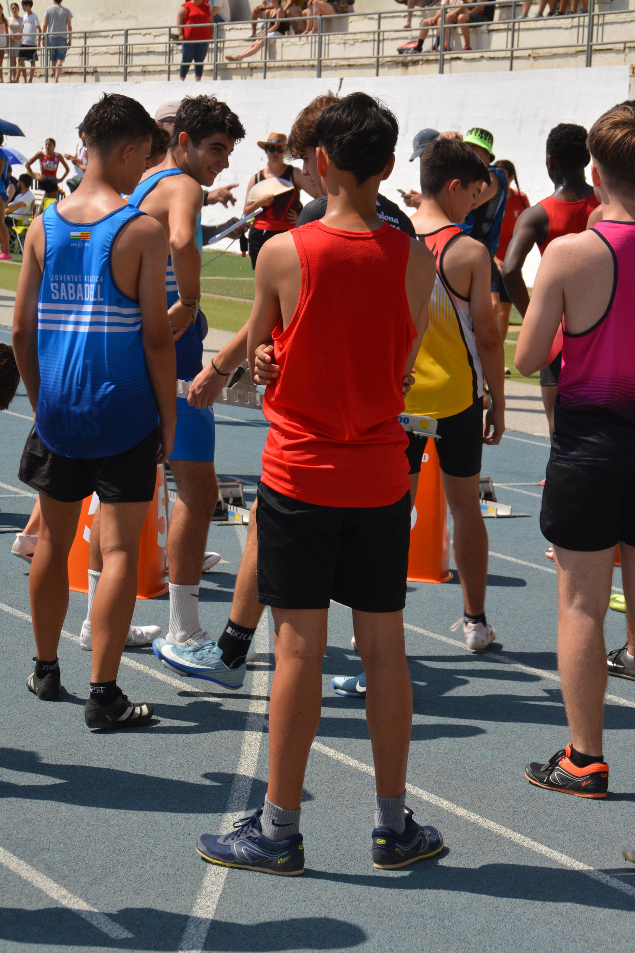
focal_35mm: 105
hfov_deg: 13.0
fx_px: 2778
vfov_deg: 19.5
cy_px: 476
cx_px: 318
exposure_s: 1/200
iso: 100
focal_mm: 70
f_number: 11
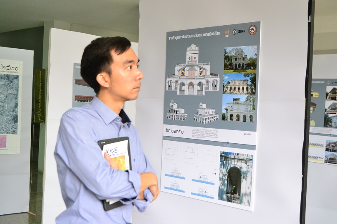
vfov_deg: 26.5
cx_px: 168
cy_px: 112
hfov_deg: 38.9
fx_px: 477
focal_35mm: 51
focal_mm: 34
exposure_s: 1/50
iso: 1600
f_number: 5
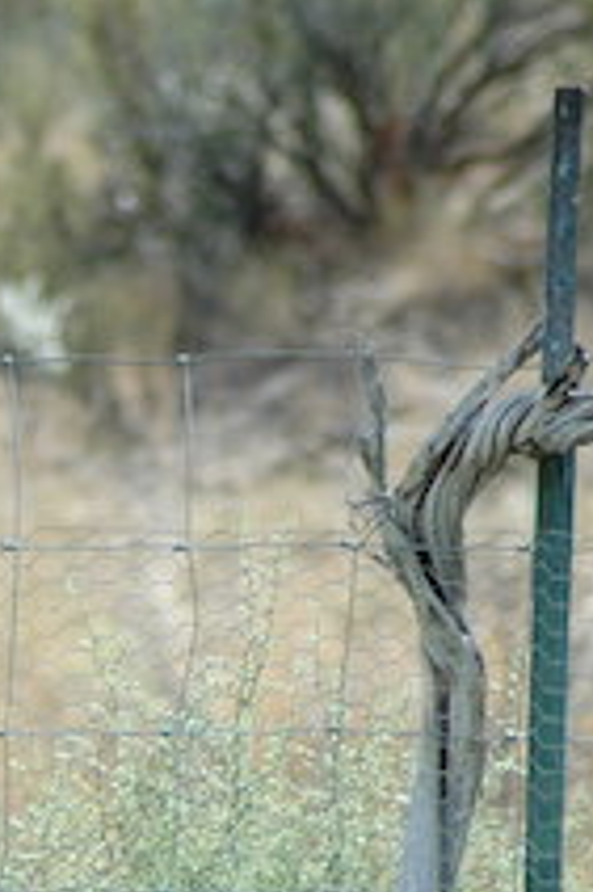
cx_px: -652
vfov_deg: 2.9
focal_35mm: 700
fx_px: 17323
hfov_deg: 2.0
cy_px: 991
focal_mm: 130
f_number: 6.3
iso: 200
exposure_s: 1/640
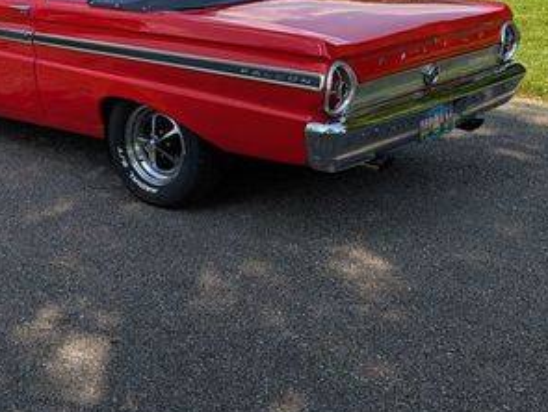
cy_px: 50
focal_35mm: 52
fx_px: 824
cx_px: 199
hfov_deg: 36.5
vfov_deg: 27.2
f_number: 1.7
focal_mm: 4.53
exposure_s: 1/1905
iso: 43
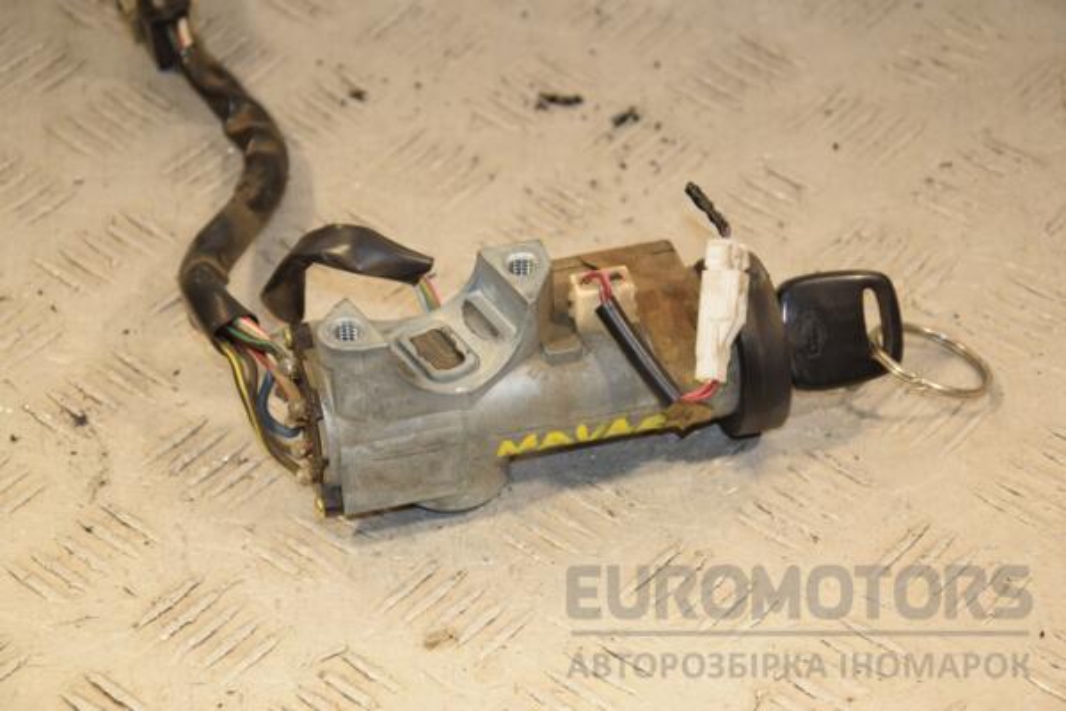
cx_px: 533
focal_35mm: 112
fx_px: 3331
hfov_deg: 18.2
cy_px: 356
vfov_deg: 12.2
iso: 800
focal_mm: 75
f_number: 7.1
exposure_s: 1/200
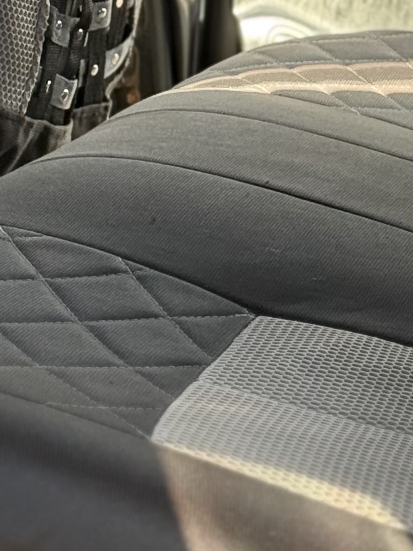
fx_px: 2864
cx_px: -102
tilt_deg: -5.9
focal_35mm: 180
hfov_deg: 8.2
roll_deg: -1.9
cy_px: -71
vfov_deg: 10.8
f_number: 1.78
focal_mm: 6.76
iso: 80
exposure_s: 1/230
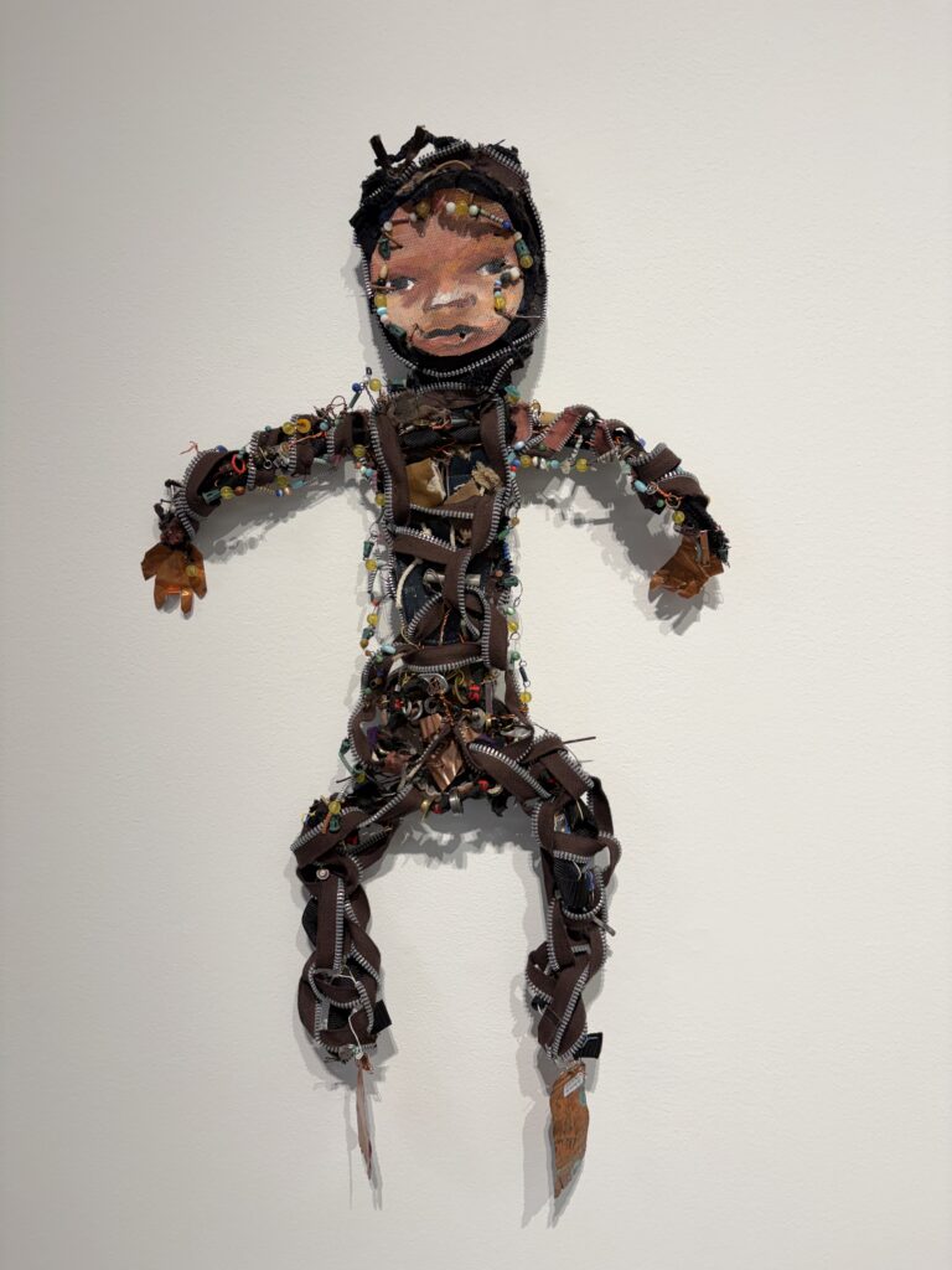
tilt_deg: -8.2
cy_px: 635
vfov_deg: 67.3
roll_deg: +1.0
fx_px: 953
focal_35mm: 26
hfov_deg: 53.1
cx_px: 476
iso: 50
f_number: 1.6
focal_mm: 5.96
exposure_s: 1/120
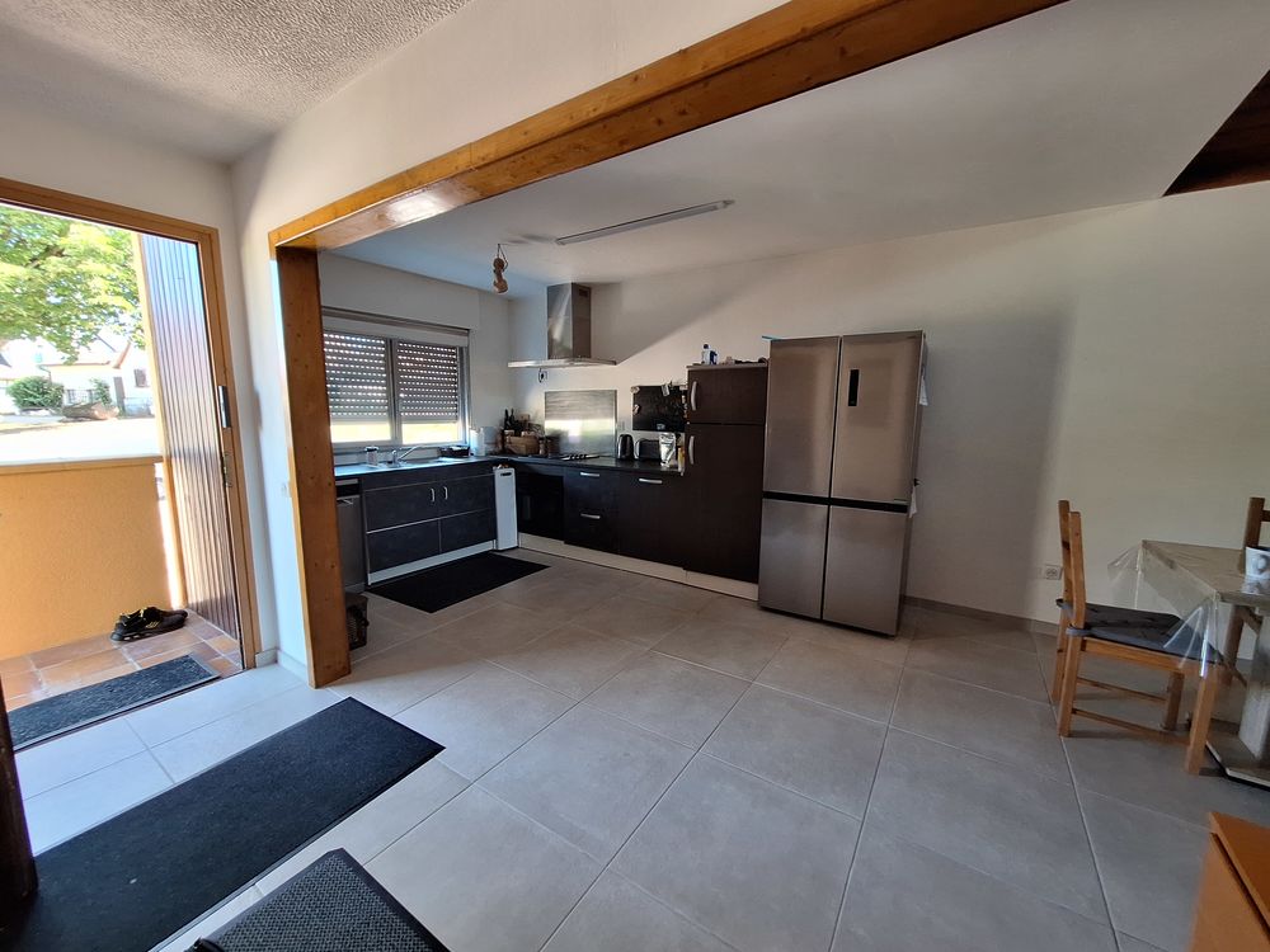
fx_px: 477
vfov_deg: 89.9
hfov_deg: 106.2
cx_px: 635
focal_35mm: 13
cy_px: 476
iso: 100
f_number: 2.2
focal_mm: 1.74
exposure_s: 1/50
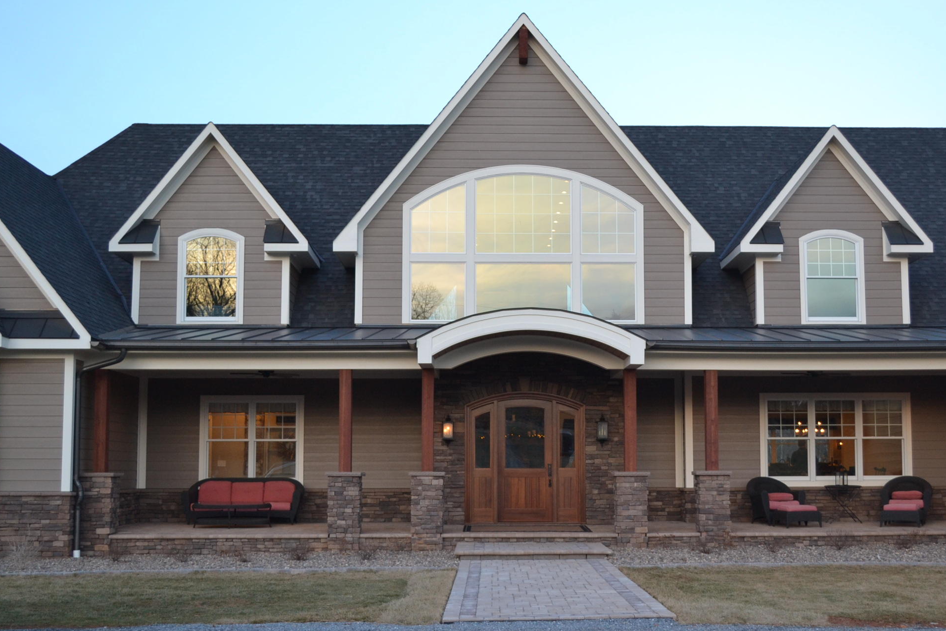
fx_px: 1235
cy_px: 344
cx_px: 540
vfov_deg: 28.6
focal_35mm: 47
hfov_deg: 41.8
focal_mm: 26
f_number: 4.2
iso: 500
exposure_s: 1/60
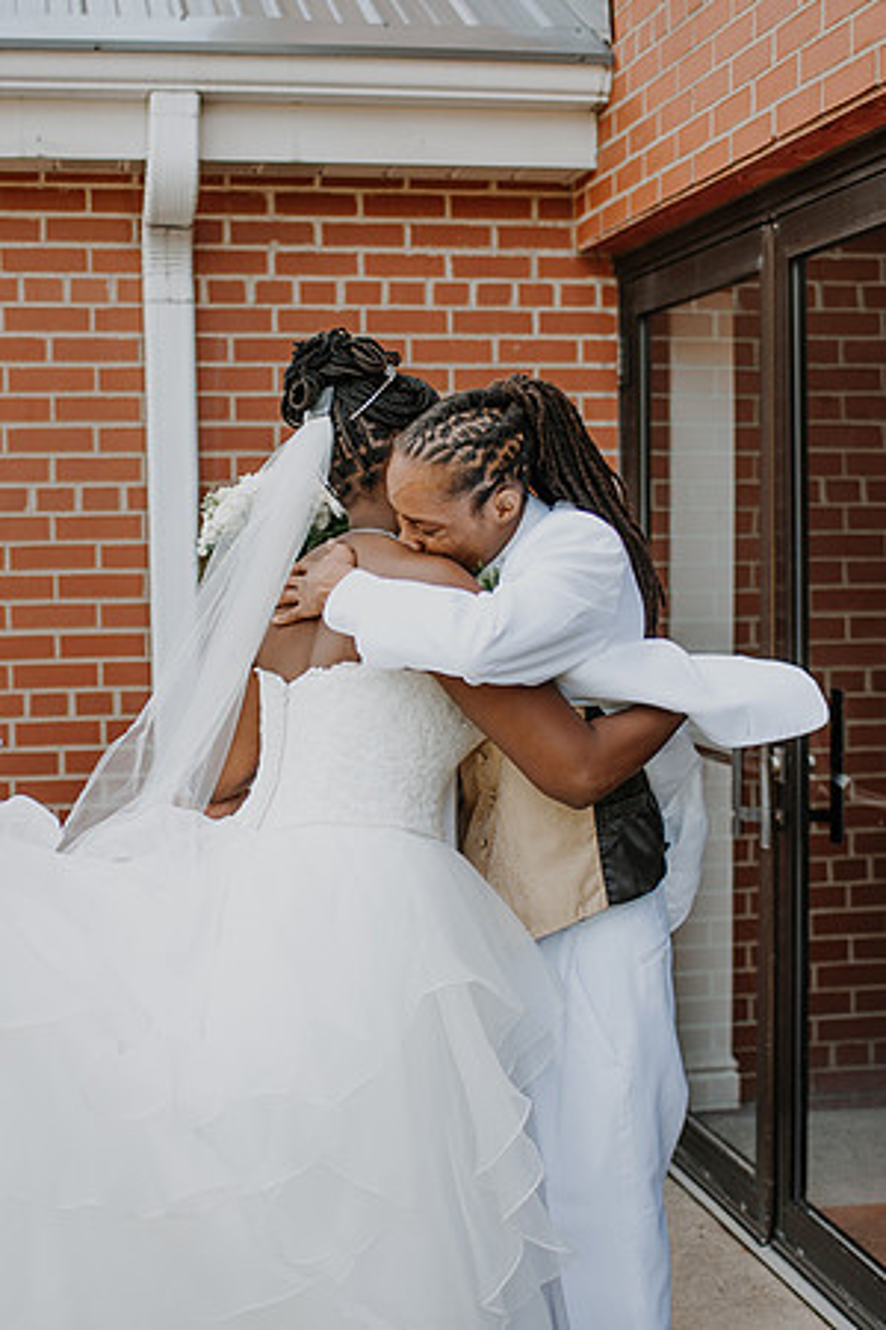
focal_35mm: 52
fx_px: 1936
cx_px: 351
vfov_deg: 37.9
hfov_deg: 25.7
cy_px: 665
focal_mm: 35
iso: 100
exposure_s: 1/400
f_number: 2.2
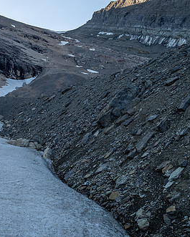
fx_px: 288
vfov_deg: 44.6
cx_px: 2
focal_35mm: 41
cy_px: 98
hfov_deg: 33.5
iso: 200
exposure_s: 1/125
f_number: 8
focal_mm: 12
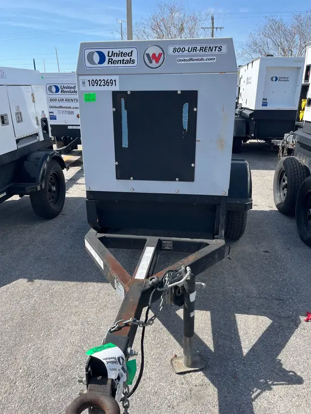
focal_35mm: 26
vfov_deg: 67.3
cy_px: 207
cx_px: 156
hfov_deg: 53.1
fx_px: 311
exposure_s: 1/2410
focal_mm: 5.1
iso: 50
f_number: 1.6
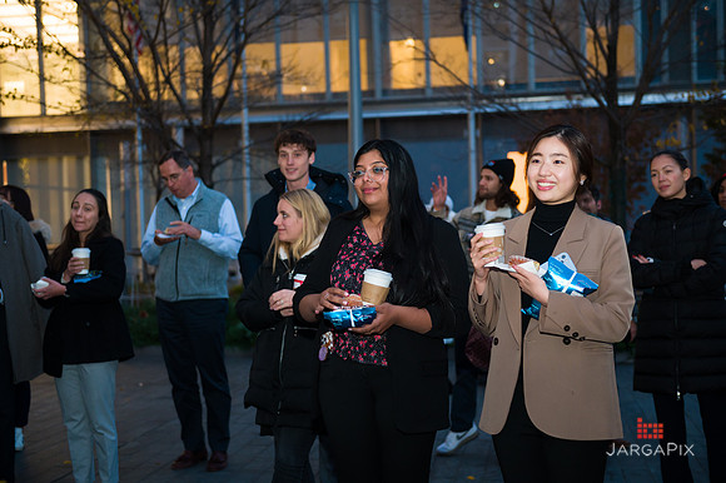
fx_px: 1108
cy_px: 242
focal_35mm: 55
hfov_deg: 36.3
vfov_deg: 24.6
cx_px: 363
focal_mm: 55
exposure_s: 1/200
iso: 1600
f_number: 4
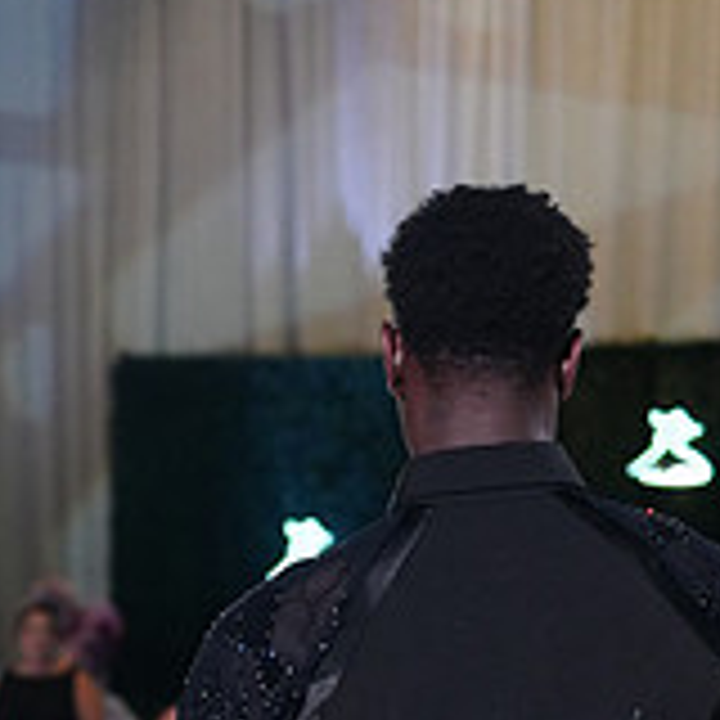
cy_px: 1058
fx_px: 5083
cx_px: -7
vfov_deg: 8.0
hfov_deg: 8.1
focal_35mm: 216
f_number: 4
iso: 2500
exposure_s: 1/400
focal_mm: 70
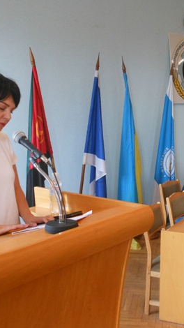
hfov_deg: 24.0
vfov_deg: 42.1
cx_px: 148
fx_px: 425
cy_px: 162
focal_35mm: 49
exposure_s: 1/30
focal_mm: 6
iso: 320
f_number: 3.5
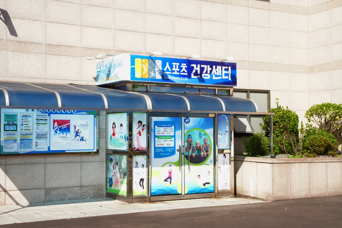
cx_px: 171
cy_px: 114
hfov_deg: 35.1
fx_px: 541
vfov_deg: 23.8
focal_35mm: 57
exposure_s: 1/50
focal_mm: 57
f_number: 22
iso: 400
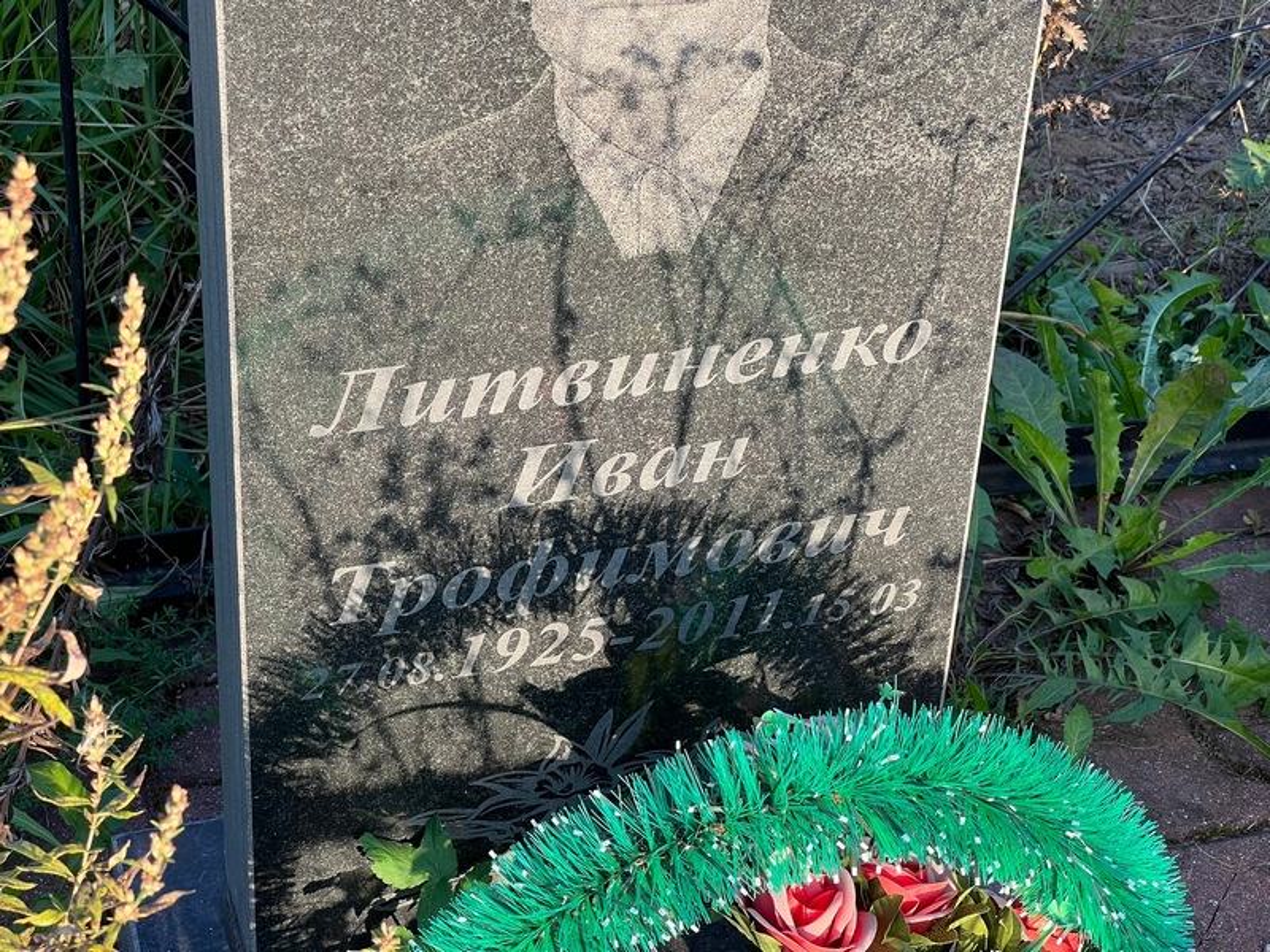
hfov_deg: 25.3
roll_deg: -3.3
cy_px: 476
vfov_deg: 19.1
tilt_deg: -35.2
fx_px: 2825
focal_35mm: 77
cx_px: 635
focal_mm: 9
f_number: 2.8
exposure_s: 1/99
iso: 32
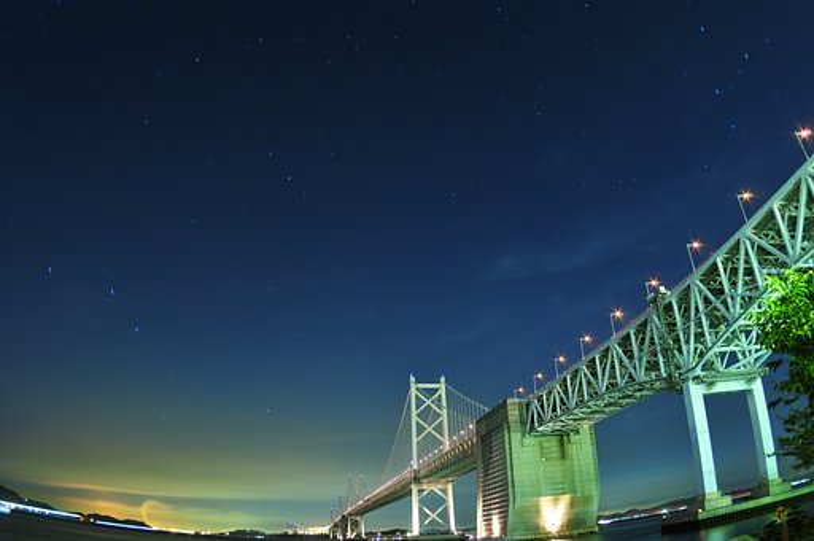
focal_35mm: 26
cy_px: 270
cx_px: 407
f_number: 7.1
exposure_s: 148
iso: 200
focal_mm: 17
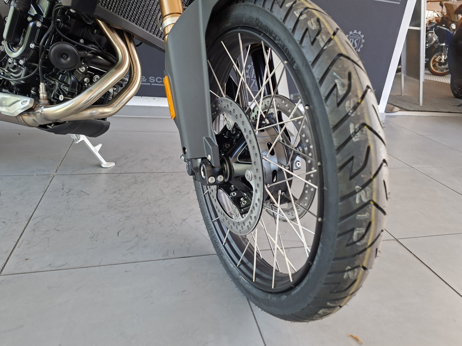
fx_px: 307
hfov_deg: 73.9
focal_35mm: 23
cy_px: 173
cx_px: 231
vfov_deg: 58.9
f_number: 1.8
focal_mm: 5.54
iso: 250
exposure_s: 1/120
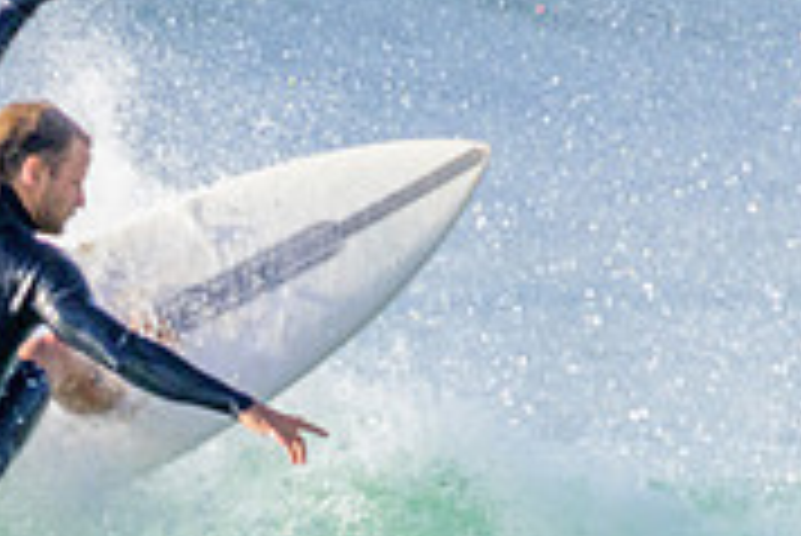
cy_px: 867
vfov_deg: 0.5
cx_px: 176
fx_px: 58118
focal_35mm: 2610
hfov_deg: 0.8
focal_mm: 800
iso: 1800
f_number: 11
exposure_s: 1/2000
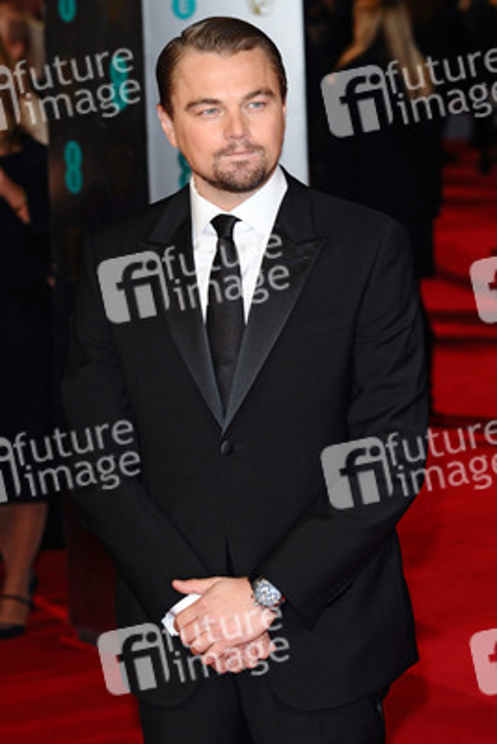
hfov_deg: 11.4
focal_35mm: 120
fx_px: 2483
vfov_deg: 17.1
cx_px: 248
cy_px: 372
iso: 320
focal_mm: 80
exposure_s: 1/250
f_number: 4.5
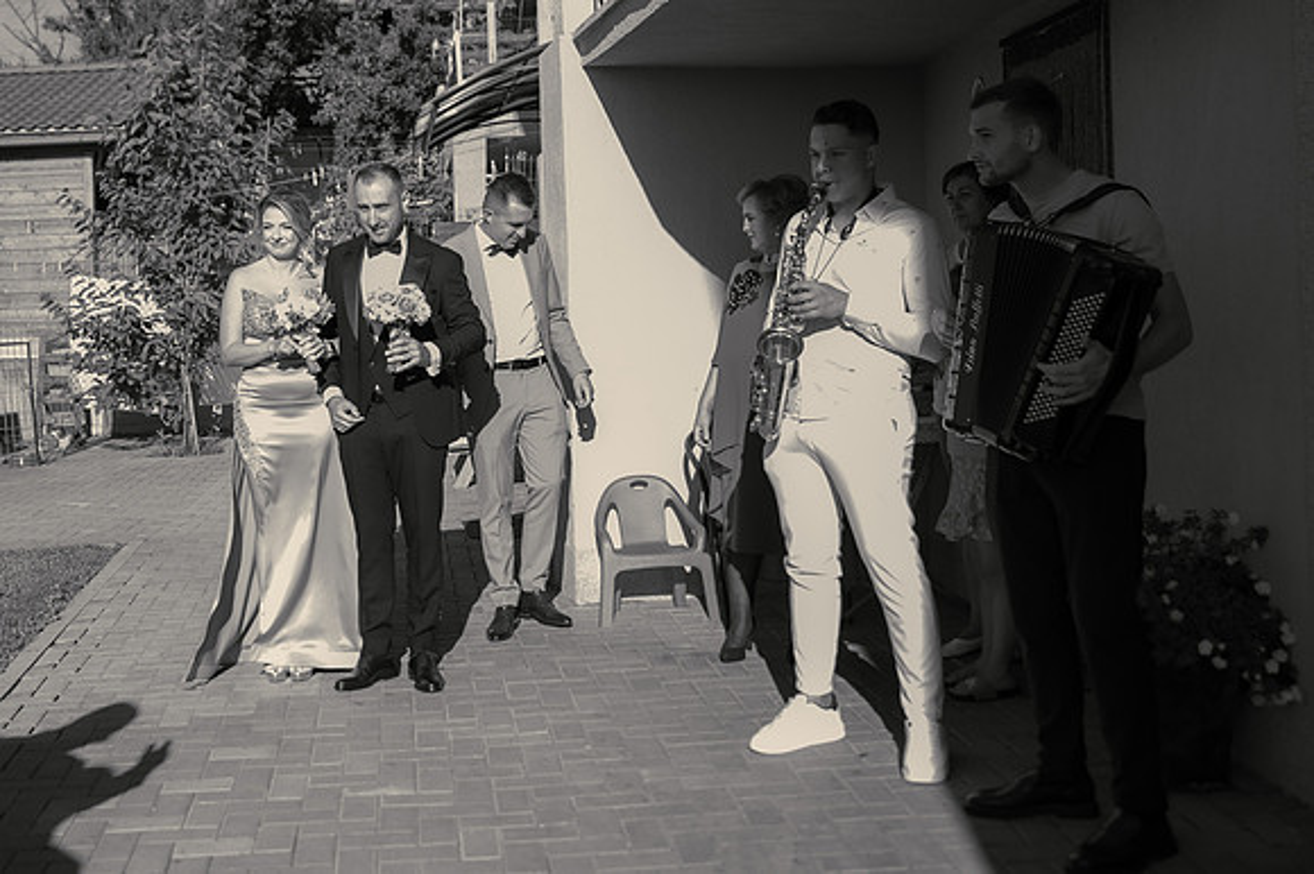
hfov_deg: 41.6
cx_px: 367
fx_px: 1688
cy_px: 246
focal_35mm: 46
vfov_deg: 28.7
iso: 100
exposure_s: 1/250
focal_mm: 32
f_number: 3.5
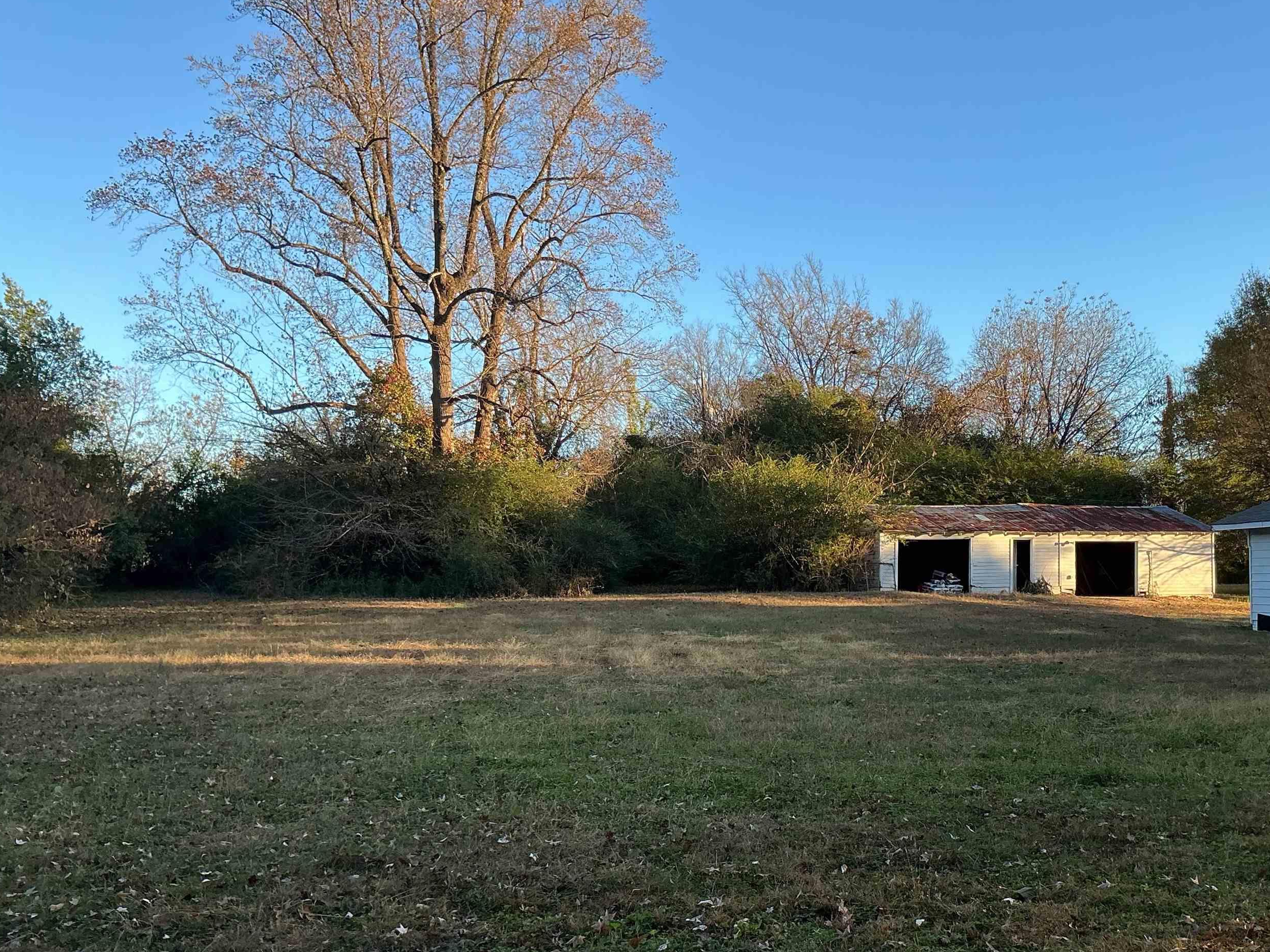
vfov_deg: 39.6
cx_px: 783
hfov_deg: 50.9
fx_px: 1321
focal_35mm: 36
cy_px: 544
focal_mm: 3
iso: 25
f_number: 1.8
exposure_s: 1/465
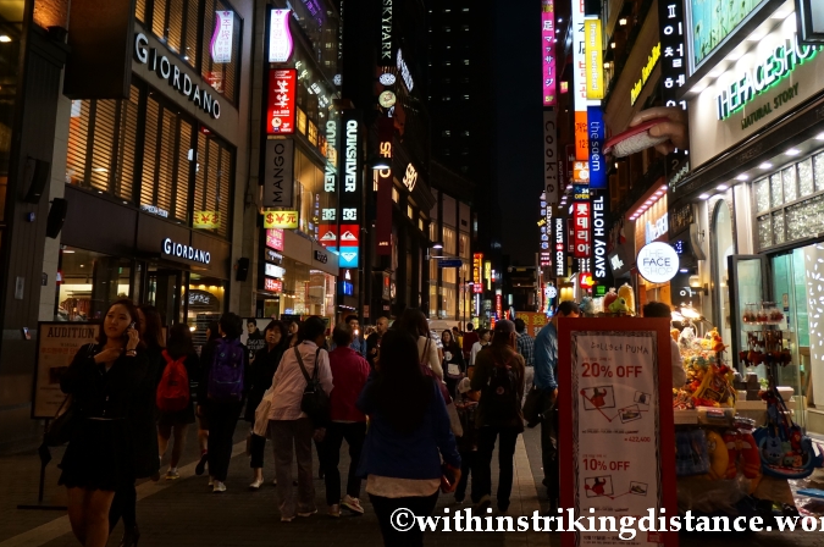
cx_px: 426
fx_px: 914
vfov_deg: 32.8
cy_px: 149
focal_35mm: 40
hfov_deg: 48.5
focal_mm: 18
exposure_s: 1/160
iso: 800
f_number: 4
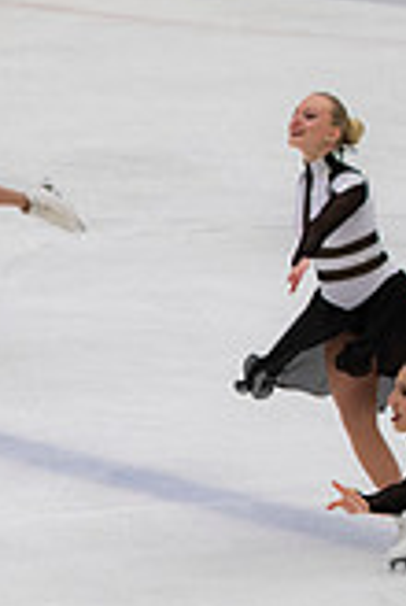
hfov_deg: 3.1
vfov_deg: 4.7
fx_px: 7310
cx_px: -568
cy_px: 492
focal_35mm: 434
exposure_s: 1/320
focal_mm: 82
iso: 1000
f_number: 5.6
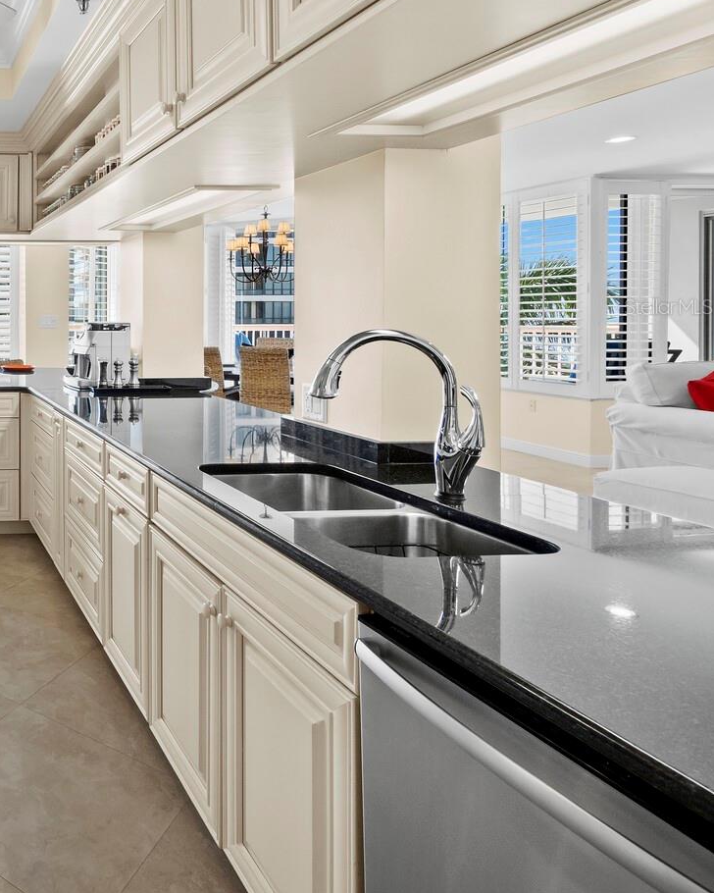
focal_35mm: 24
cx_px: -67
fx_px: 634
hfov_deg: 44.9
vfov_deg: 68.5
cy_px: 306
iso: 400
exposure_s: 1/25
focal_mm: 7
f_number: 7.1
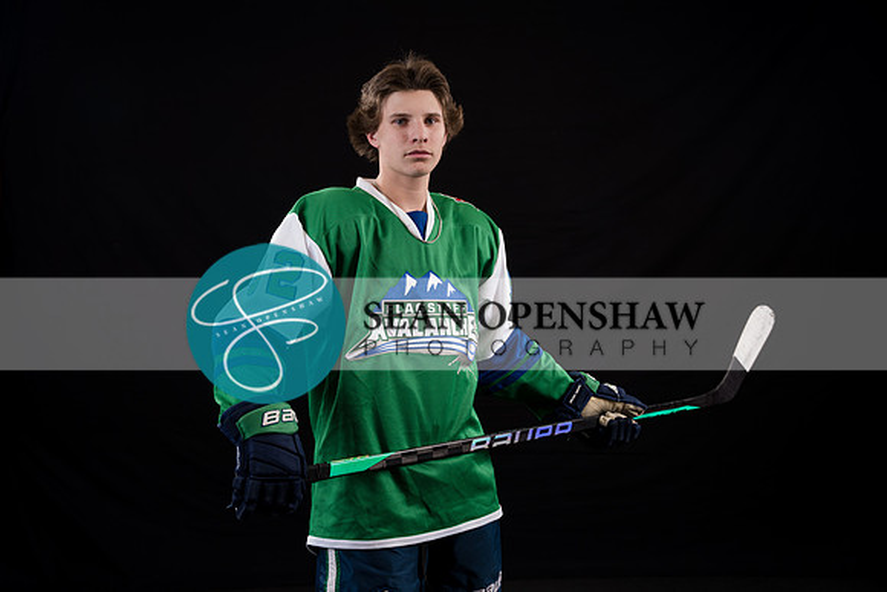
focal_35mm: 46
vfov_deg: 29.2
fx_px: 1135
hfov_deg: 42.7
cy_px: 288
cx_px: 431
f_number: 3.2
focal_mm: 43.6
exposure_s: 1/160
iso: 80
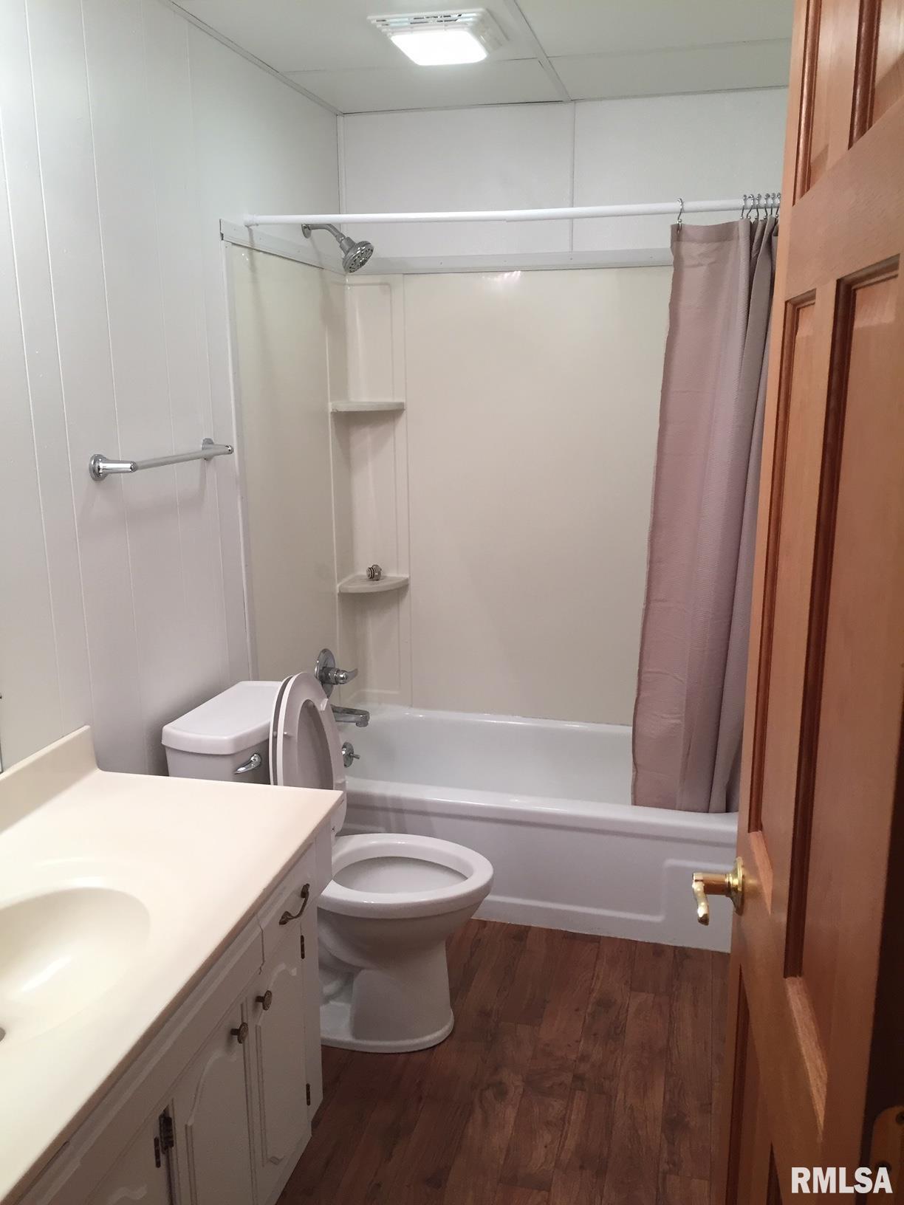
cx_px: 452
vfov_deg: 61.7
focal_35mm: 29
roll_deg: +1.1
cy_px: 602
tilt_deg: -12.7
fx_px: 1010
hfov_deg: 48.2
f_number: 2.2
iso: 32
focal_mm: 4.15
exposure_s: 1/30
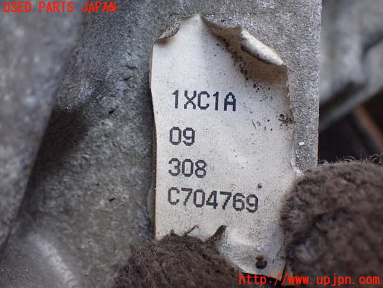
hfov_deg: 38.2
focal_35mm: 50
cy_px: 144
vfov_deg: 29.1
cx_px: 192
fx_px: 553
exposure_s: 1/200
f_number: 3.2
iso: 800
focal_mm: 9.01
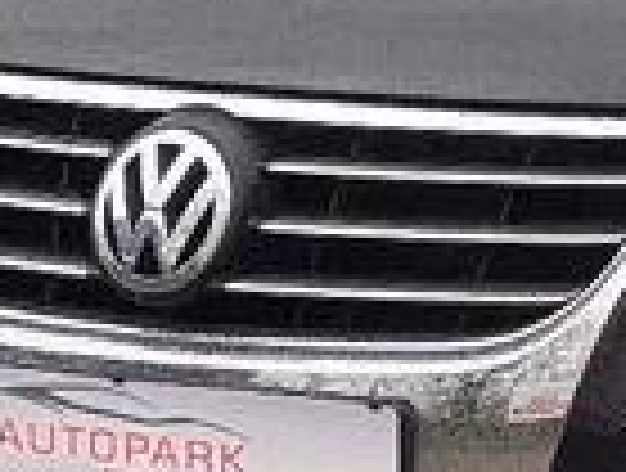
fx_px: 8014
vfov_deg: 3.4
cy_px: 58
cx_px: 1180
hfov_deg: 4.4
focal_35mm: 442
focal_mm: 9
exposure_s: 1/121
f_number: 2.8
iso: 50
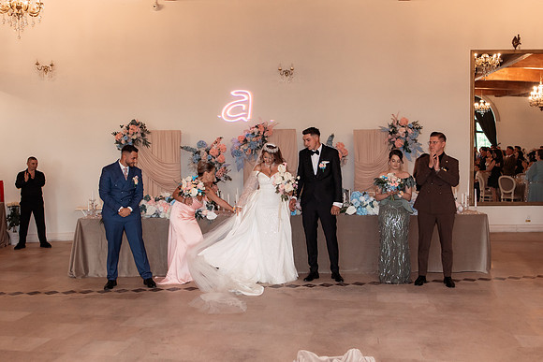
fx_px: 528
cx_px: 272
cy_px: 181
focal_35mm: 35
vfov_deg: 37.9
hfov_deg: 54.4
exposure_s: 1/250
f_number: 3.5
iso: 1250
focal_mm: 35
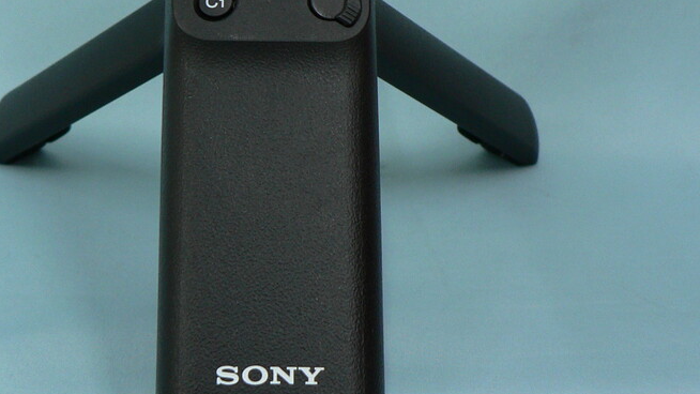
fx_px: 1337
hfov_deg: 29.2
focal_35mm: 72
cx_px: 263
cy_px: 78
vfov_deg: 16.6
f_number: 2.8
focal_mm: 6
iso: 100
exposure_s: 1/50
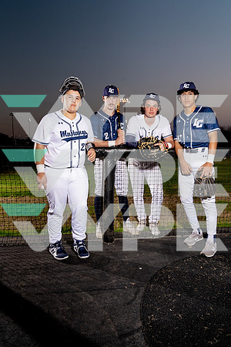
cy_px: 174
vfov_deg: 73.7
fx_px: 231
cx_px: 116
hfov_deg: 53.1
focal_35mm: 24
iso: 400
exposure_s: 1/250
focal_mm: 24
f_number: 7.1
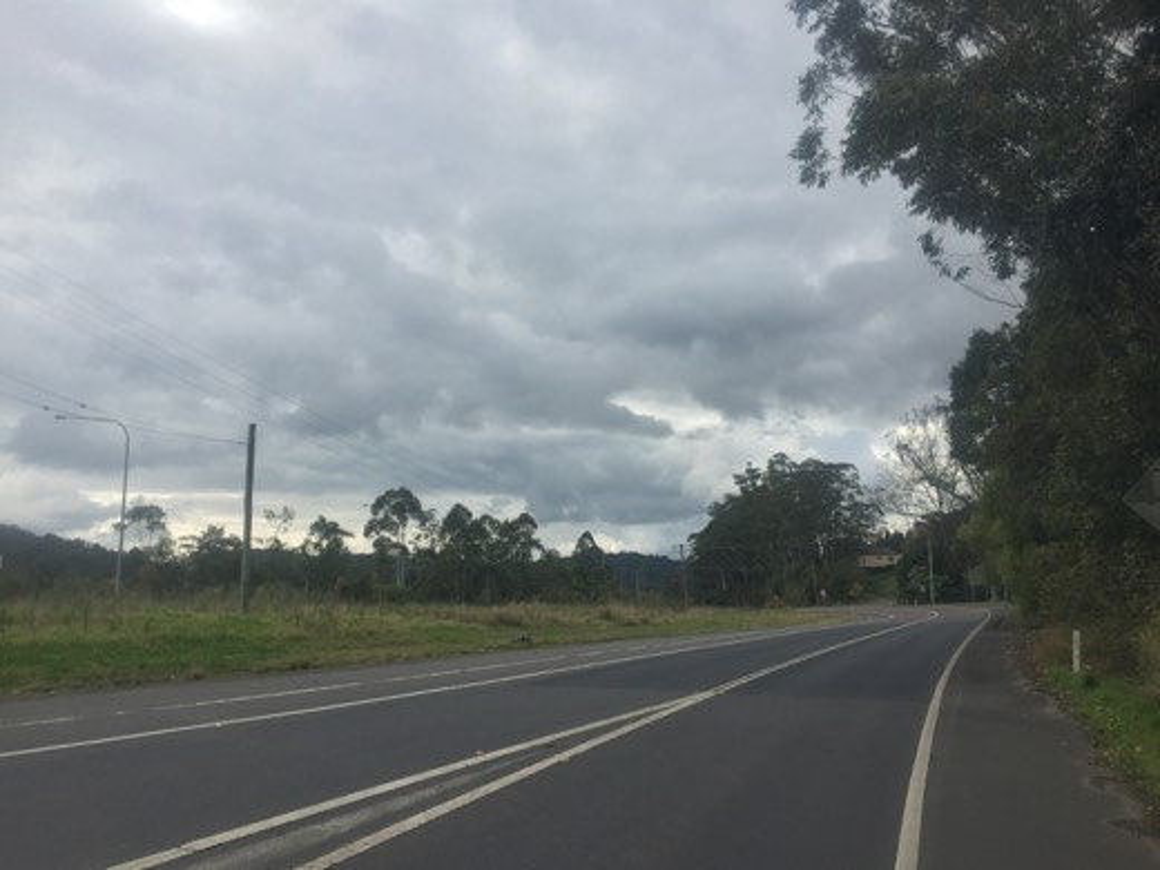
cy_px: 435
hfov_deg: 61.7
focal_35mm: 29
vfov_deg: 48.2
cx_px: 580
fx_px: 972
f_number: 2.2
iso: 32
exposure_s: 1/1276
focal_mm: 4.15
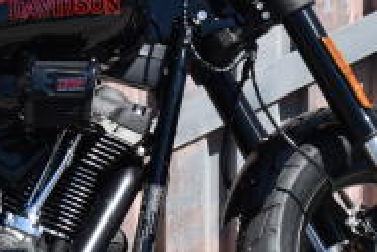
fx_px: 2429
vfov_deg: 5.9
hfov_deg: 8.8
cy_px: 146
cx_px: -57
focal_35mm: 232
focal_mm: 36
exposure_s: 1/250
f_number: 8
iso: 100
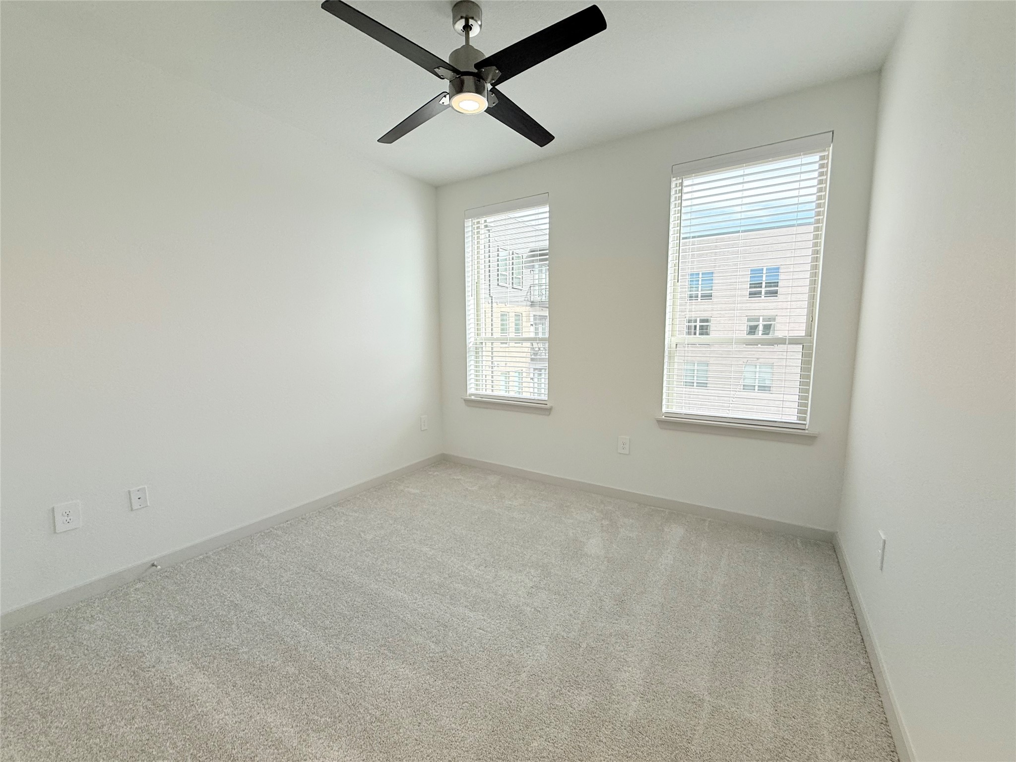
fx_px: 411
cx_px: 508
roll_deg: +0.1
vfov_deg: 85.7
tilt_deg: -6.4
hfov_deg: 102.1
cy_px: 381
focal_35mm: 14
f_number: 2.2
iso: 64
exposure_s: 1/370
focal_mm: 2.22
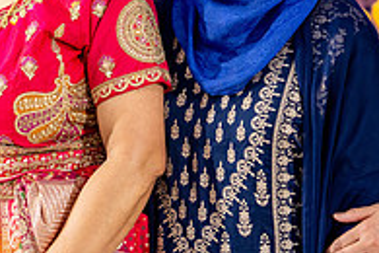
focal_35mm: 200
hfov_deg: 10.3
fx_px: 2105
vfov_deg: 6.9
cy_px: 71
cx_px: 183
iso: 2000
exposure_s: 1/125
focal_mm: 65
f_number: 2.8
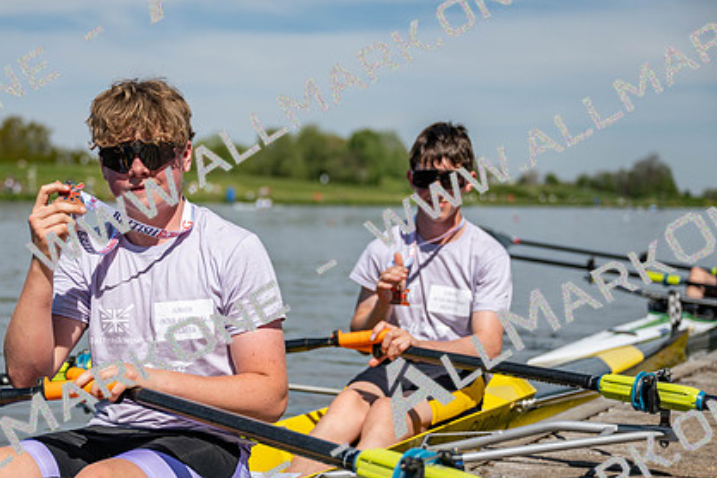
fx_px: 1414
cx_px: 239
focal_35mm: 71
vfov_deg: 19.2
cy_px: 276
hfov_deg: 28.3
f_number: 2.8
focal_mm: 51
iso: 64
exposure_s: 1/3200
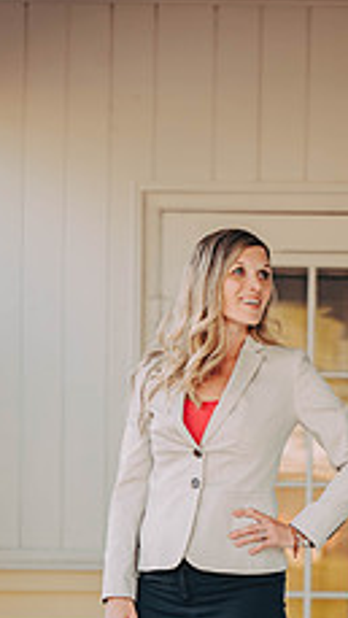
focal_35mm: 268
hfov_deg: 4.5
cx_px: 200
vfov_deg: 8.0
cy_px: 551
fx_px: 4392
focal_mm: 130
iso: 400
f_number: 2.8
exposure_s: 1/500
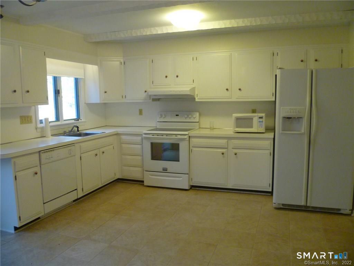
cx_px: 177
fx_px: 286
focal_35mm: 28
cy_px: 133
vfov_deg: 49.7
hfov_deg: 63.4
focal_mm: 5
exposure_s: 1/30
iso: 250
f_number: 2.8
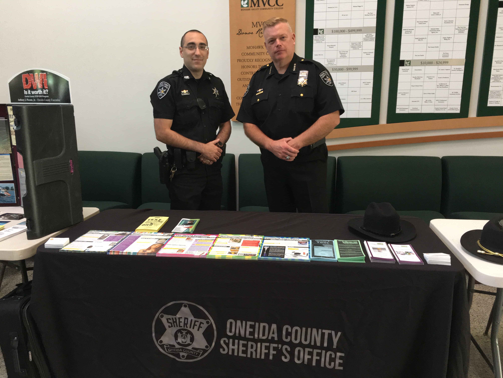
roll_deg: +0.7
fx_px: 421
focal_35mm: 29
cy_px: 189
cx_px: 252
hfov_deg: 61.7
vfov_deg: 48.2
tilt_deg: -12.3
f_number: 2.2
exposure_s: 1/30
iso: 100
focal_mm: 4.15
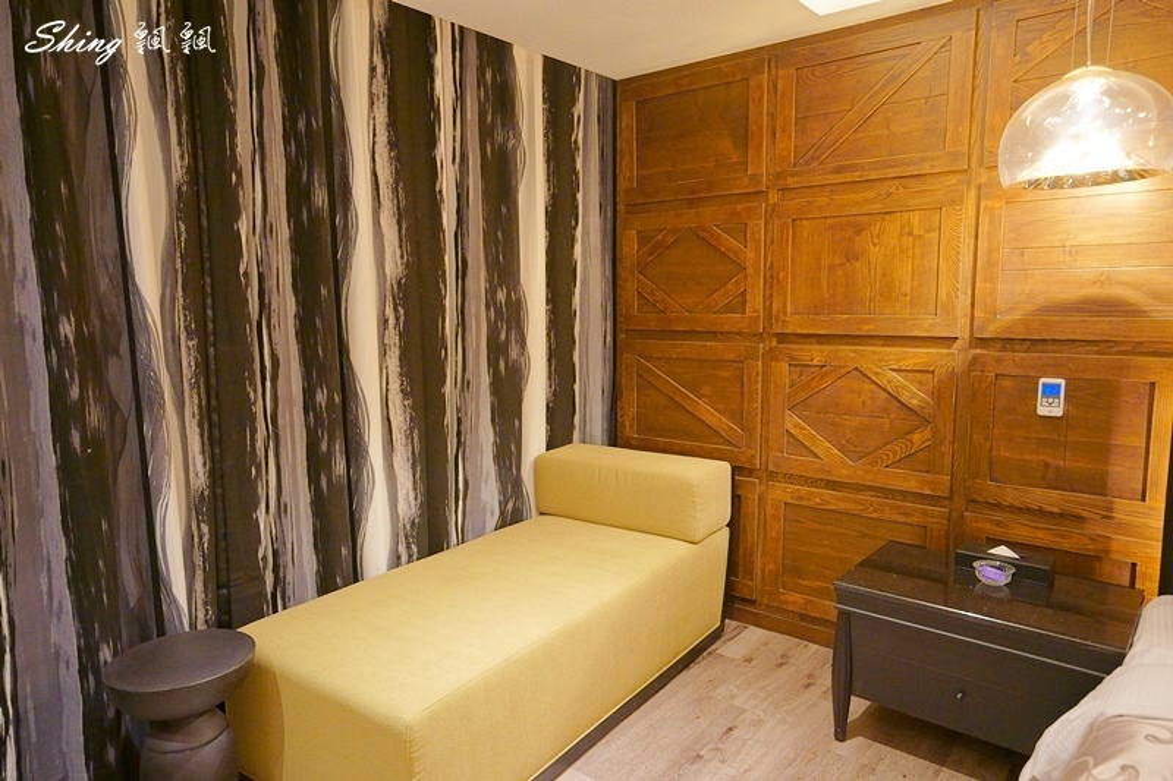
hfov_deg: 76.1
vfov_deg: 55.1
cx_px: 586
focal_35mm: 23
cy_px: 390
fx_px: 749
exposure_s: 1/30
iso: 3200
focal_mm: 23
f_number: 5
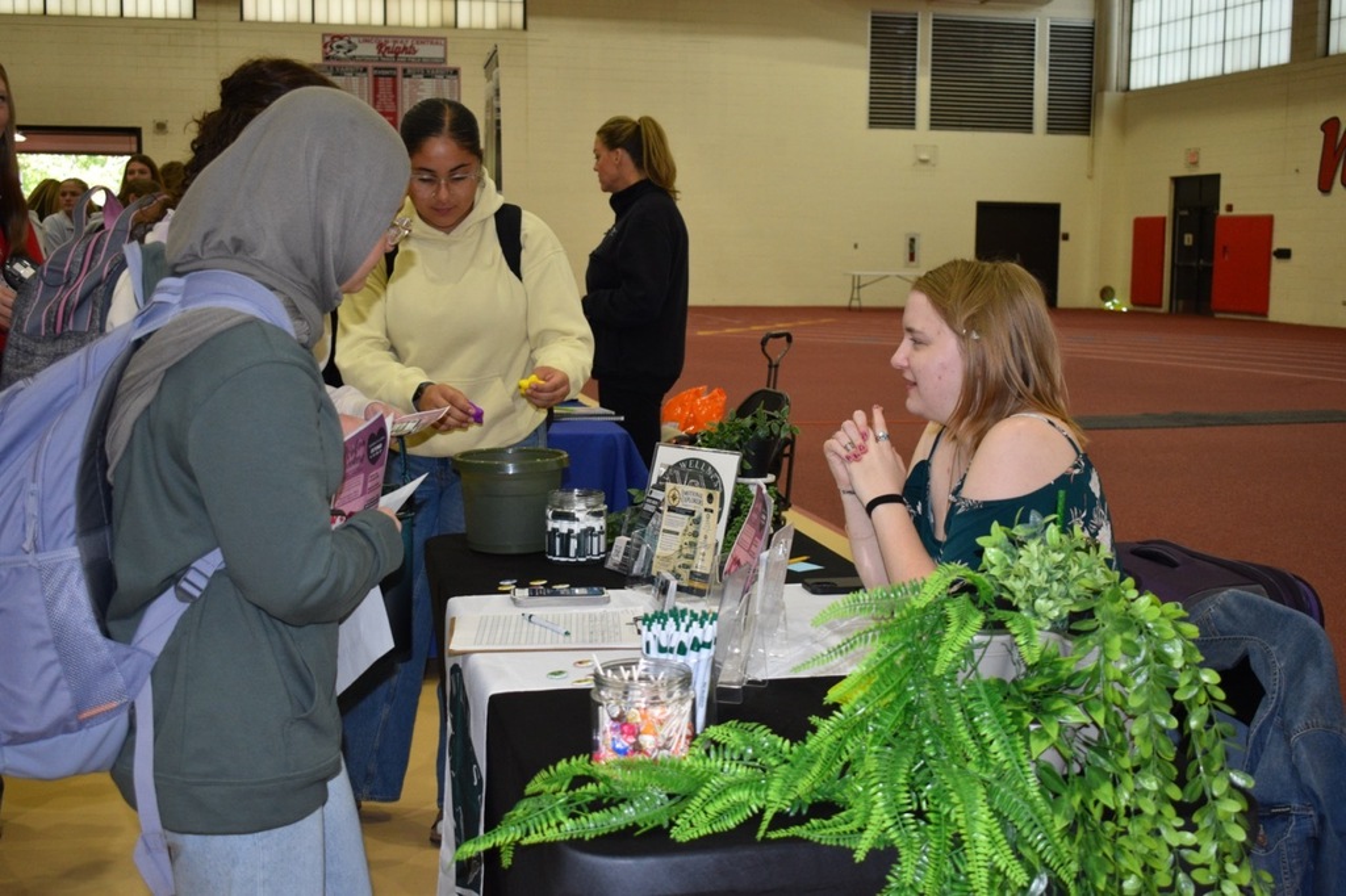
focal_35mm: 44
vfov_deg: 30.8
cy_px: 448
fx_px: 1626
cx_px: 673
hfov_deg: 45.0
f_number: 4.2
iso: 1000
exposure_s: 1/125
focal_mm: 29
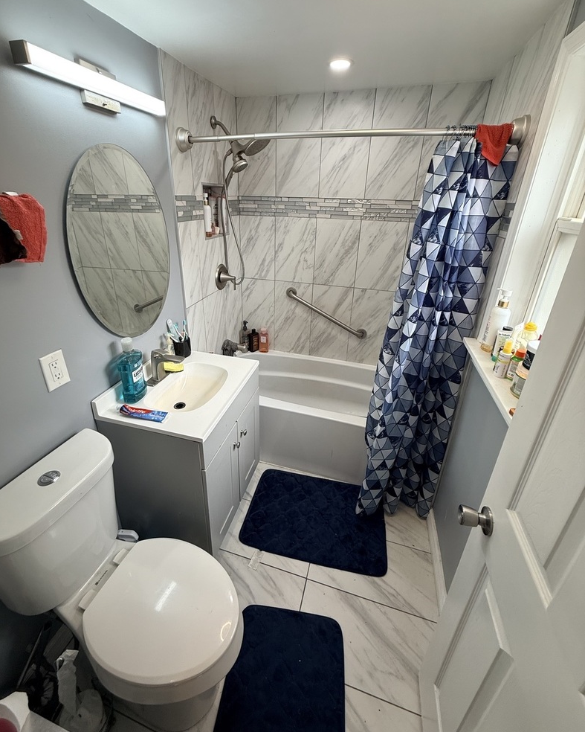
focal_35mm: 15
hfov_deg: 84.0
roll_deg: -2.2
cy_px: 331
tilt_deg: -22.9
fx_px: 325
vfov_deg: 96.5
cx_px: 285
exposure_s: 1/120
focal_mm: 2.22
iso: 100
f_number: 2.2
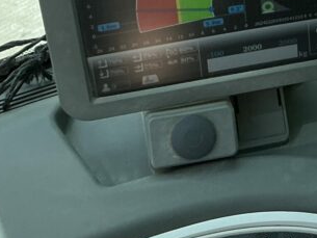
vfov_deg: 15.2
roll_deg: -1.4
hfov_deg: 20.2
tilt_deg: -38.8
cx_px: 322
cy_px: -50
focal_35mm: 94
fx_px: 861
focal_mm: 3
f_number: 1.8
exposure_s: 1/759
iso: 25
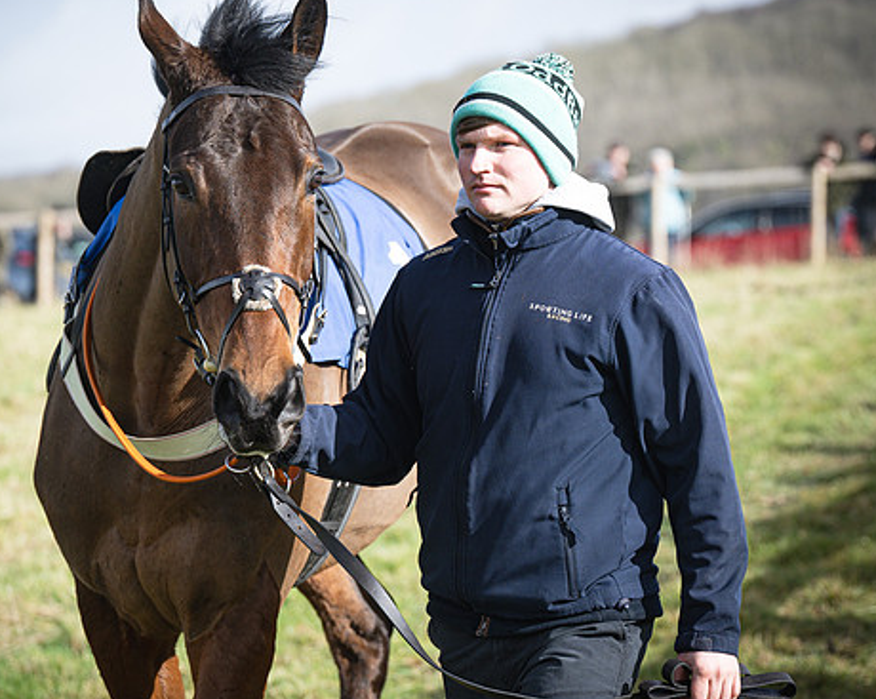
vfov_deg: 9.2
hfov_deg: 11.6
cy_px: 341
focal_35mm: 167
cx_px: 480
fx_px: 4325
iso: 160
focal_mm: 81
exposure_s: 1/2000
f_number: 2.8
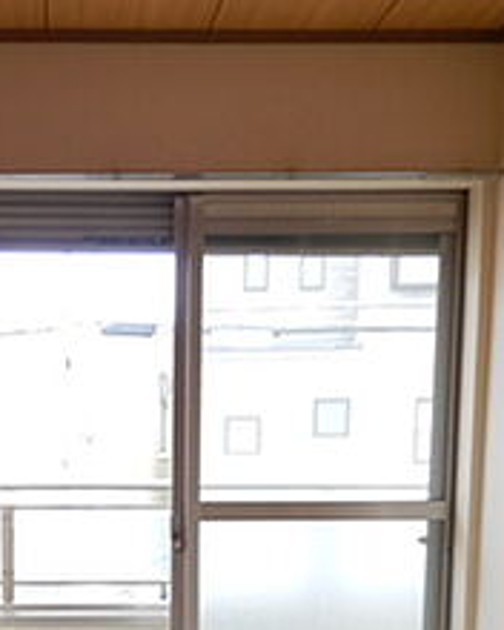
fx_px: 1268
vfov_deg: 26.3
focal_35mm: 68
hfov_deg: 22.0
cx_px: 60
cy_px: 639
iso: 125
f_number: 2.8
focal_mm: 4.3
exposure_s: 1/50
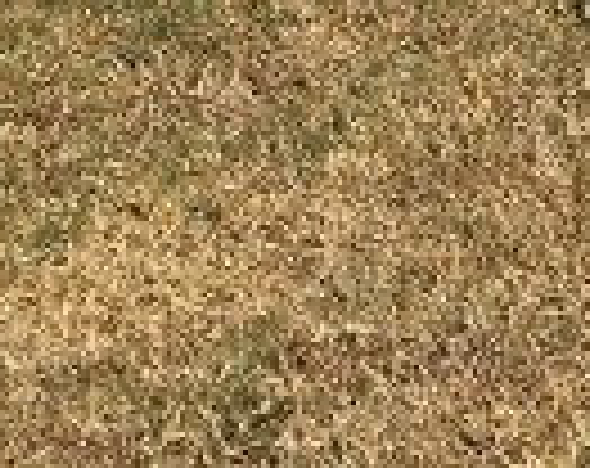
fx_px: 3865
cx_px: 1603
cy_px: -1044
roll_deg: +0.2
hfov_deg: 7.8
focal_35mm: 222
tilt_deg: -1.1
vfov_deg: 6.3
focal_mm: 4.15
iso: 25
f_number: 2.2
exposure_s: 1/3846
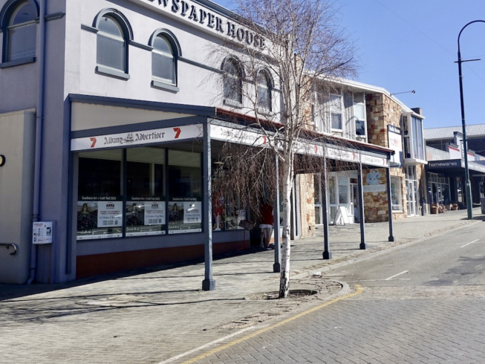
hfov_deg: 42.7
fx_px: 617
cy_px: 117
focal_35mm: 44
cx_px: 293
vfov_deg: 32.6
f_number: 5.6
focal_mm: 10.6
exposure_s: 1/500
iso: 125
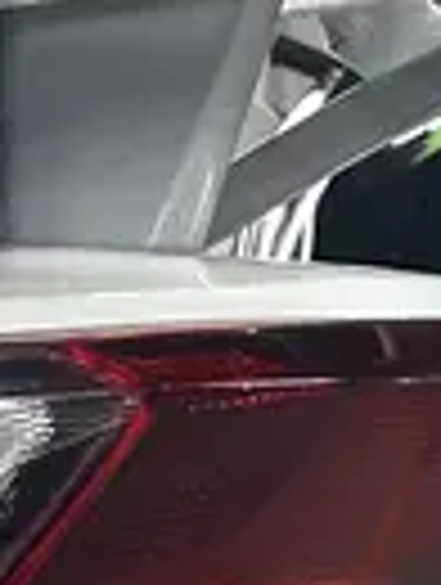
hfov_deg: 7.0
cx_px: -657
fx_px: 3386
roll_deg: -1.4
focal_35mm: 200
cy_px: 1044
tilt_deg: -11.9
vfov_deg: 9.4
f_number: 1.5
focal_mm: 5.7
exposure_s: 1/50
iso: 80
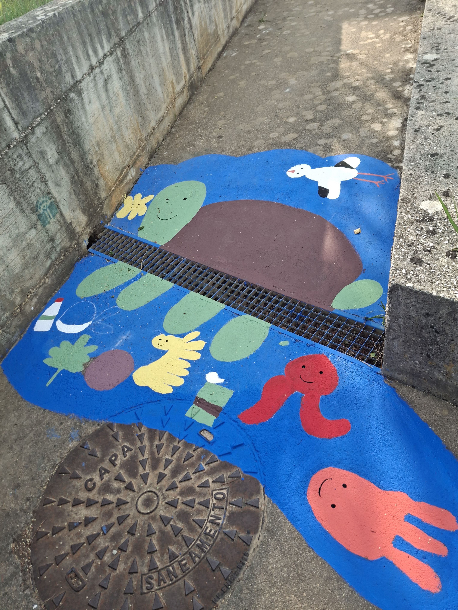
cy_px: 305
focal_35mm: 25
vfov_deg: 69.4
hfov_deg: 54.9
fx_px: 441
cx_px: 229
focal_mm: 4.69
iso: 32
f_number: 1.8
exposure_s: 1/484
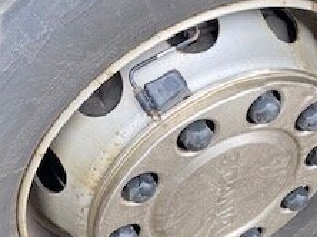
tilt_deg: -46.3
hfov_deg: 26.0
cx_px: 130
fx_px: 686
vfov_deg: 19.6
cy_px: 94
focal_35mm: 75
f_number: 1.8
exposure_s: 1/60
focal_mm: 4.25
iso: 200
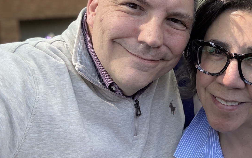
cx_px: 184
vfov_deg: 27.0
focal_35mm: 47
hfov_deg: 41.6
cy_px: 35
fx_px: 323
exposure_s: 1/244
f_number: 1.9
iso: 64
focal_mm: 2.69
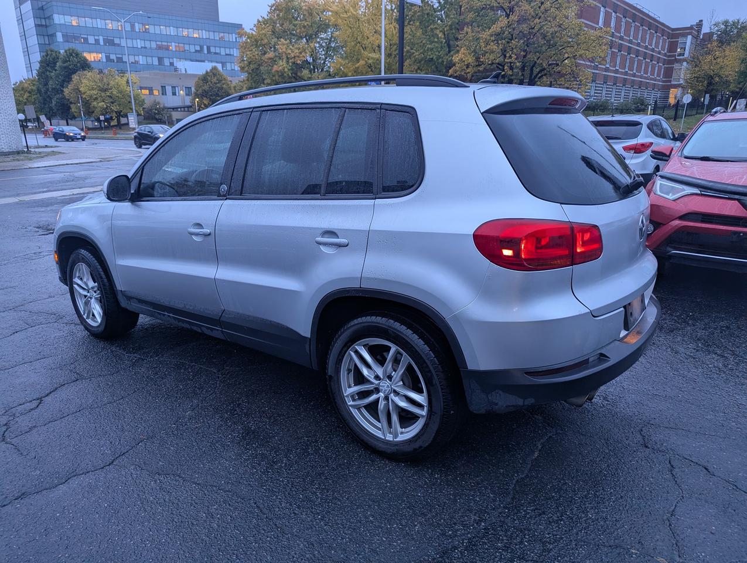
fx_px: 519
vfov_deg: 56.9
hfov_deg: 71.5
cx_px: 374
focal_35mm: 24
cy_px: 282
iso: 152
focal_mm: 6.81
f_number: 1.85
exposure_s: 1/90.1
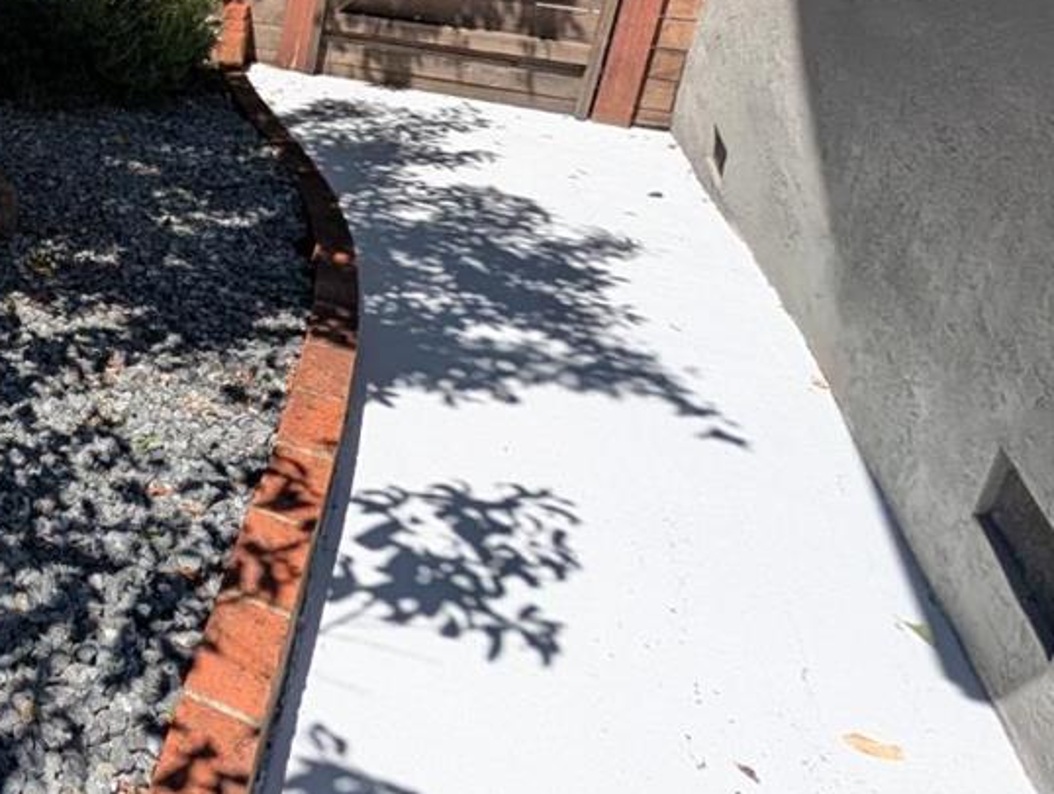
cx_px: -190
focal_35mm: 32
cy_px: 73
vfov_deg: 40.7
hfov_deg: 40.9
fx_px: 976
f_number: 1.7
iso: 45
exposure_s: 1/1887
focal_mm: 2.02
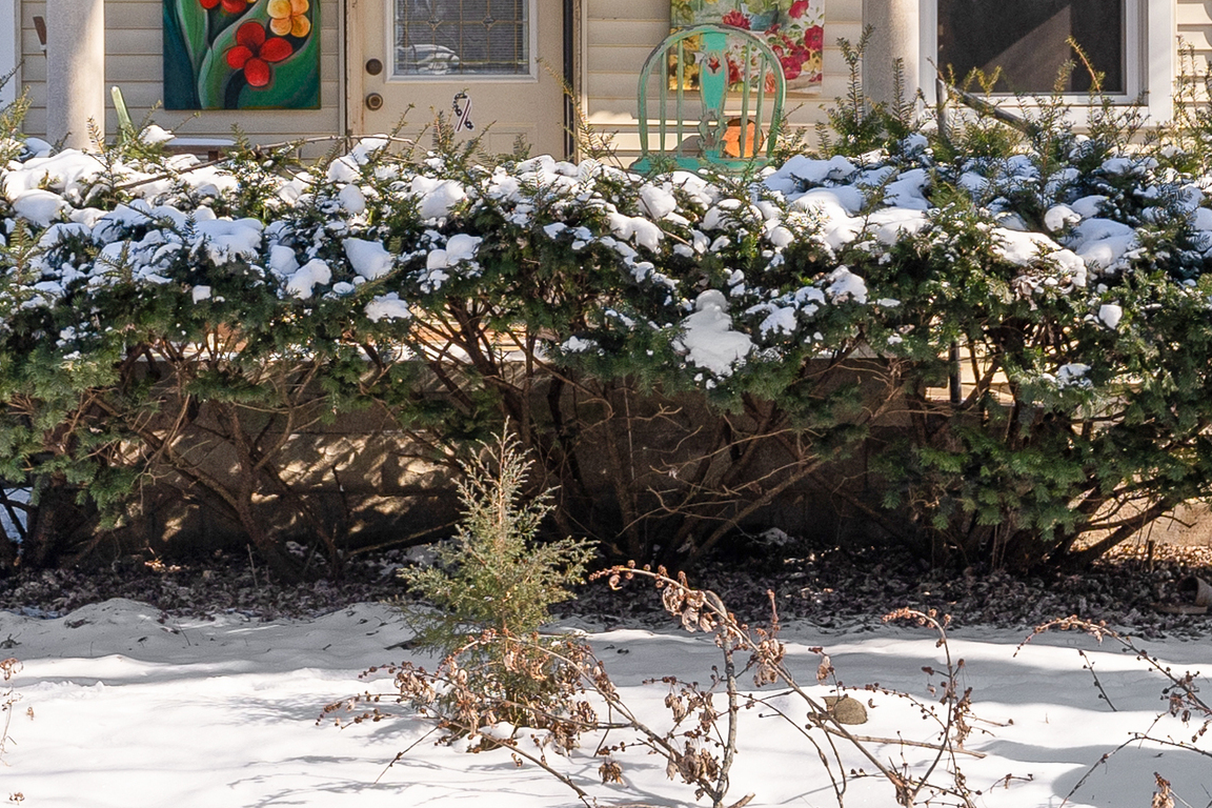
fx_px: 3232
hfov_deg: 21.2
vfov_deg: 13.9
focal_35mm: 96
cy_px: -116
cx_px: 432
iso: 100
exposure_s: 1/1250
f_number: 4
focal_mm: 24
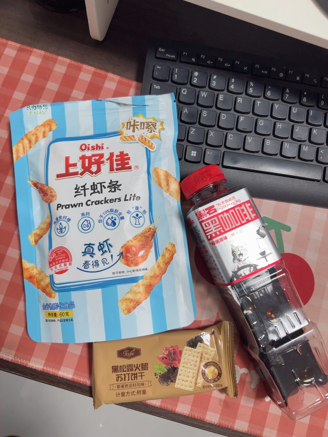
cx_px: 164
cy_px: 218
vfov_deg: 71.6
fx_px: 303
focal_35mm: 24
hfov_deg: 56.8
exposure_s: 1/100
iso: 160
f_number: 1.78
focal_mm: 6.86
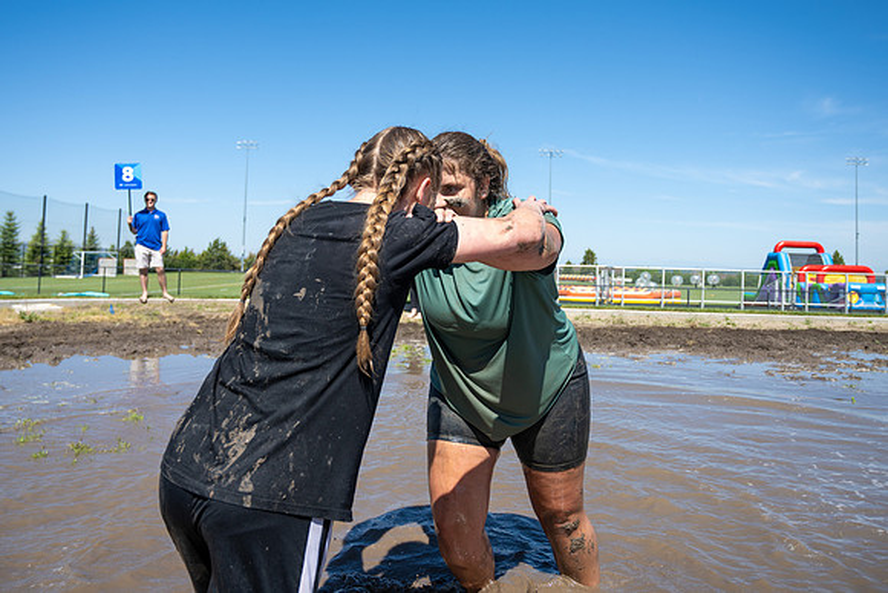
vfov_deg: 43.6
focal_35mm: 30
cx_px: 440
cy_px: 225
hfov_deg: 62.2
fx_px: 735
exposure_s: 1/1000
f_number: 4
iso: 100
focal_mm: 24
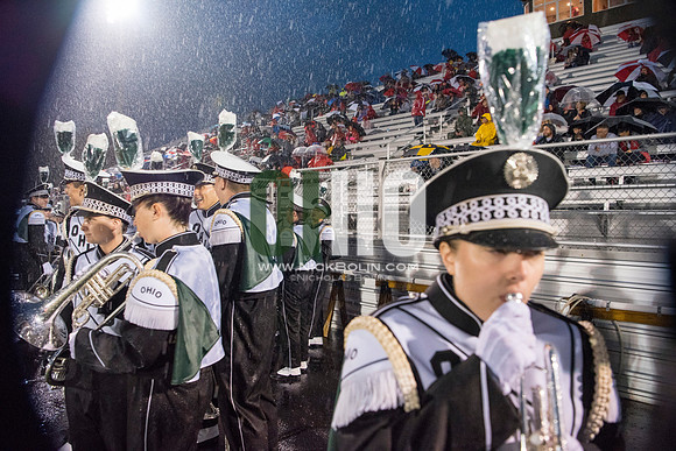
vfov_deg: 53.2
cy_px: 226
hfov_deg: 73.7
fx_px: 451
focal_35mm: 24
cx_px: 338
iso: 3200
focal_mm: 24
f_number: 4
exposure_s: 1/320
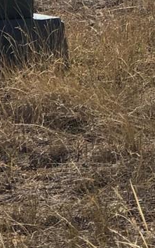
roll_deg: -1.8
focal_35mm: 274
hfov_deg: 4.8
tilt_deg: -1.0
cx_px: 262
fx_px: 1850
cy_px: -154
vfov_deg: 7.5
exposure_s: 1/1297
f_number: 2.8
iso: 20
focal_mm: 6.6
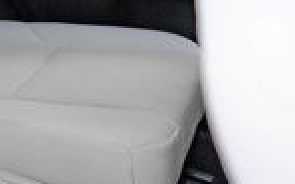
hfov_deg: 16.1
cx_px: -255
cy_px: -153
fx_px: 860
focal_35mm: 107
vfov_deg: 11.3
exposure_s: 1/200
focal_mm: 24
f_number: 2.8
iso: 1000
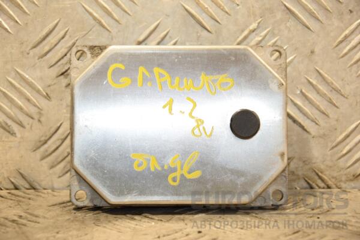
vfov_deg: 12.2
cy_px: 120
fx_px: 1125
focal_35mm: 112
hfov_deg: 18.2
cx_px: 180
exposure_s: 1/125
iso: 800
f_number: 5.3
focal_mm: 75
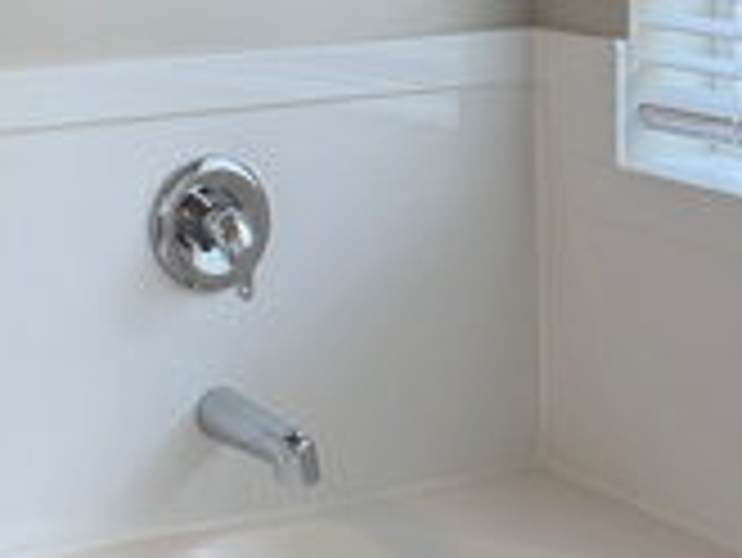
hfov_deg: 19.2
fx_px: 1995
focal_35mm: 93
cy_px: -144
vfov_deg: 15.2
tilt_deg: -2.9
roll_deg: +1.3
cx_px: -261
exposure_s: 1/120
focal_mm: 6.76
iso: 80
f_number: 1.78
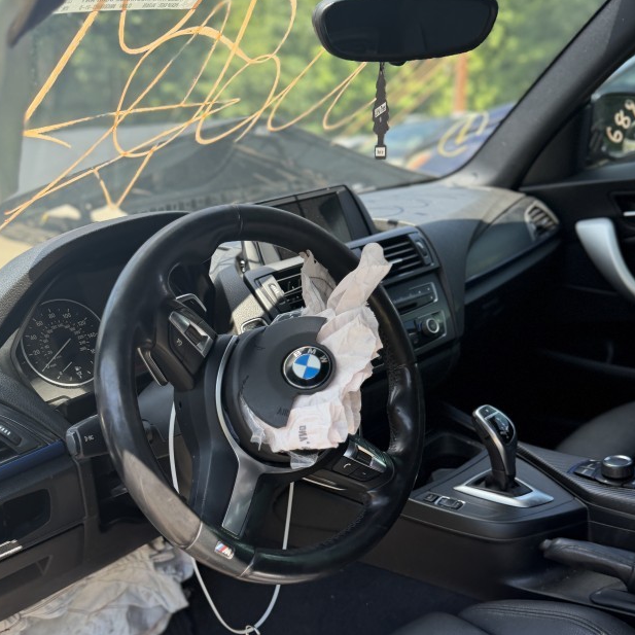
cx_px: 340
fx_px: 685
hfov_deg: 49.7
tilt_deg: -21.0
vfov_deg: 48.9
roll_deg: -2.2
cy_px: 422
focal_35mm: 33
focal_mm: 6.76
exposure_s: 1/589
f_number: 1.78
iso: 100
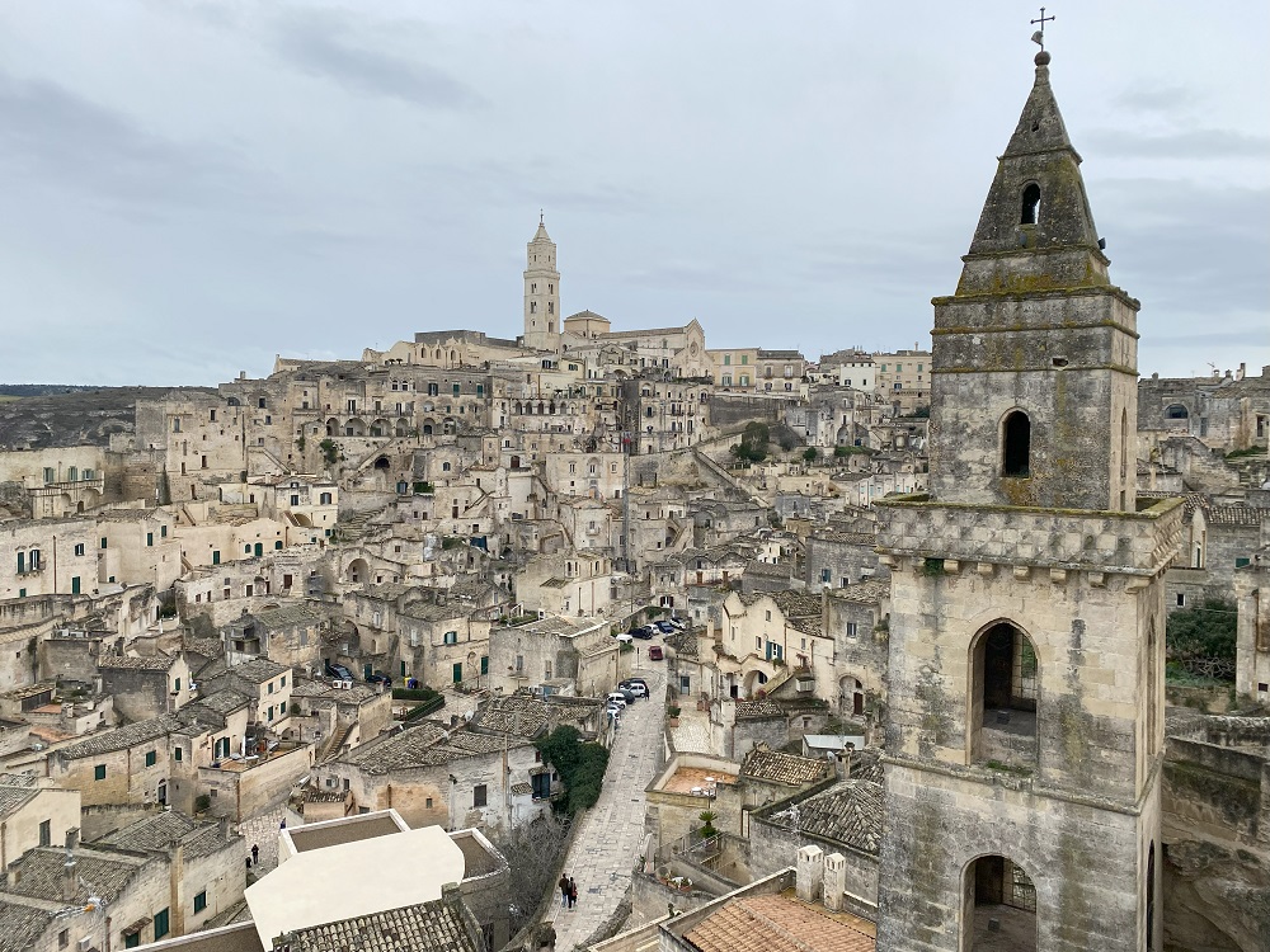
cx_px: 635
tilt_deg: -1.1
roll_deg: -0.9
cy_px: 476
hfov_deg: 67.3
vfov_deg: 53.1
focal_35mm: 26
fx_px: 954
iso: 32
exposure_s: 1/852
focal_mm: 4.25
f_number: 1.8
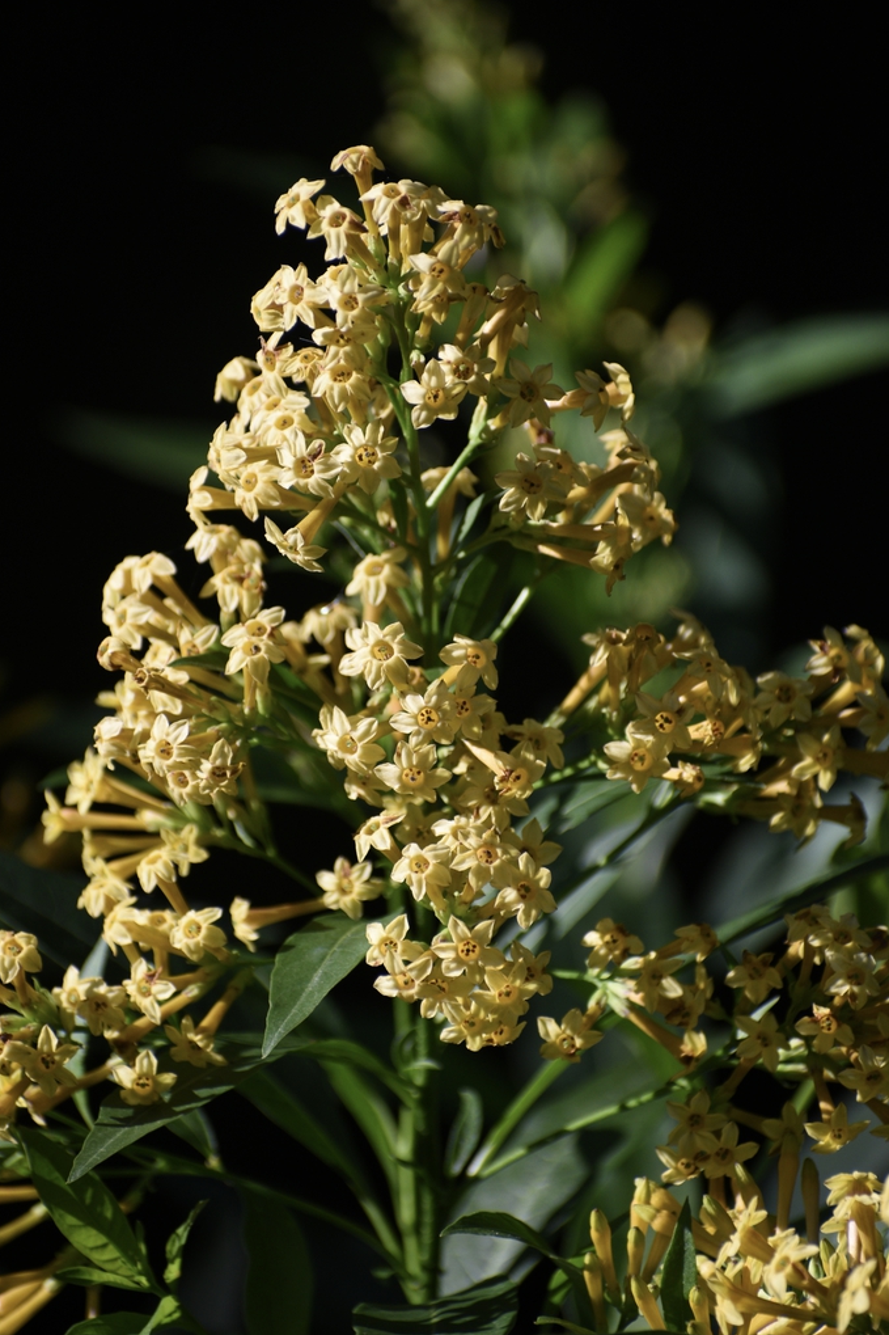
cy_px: 669
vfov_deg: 5.1
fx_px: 15080
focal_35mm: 407
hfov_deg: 3.4
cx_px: 443
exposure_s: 1/800
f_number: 6
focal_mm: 270
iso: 220
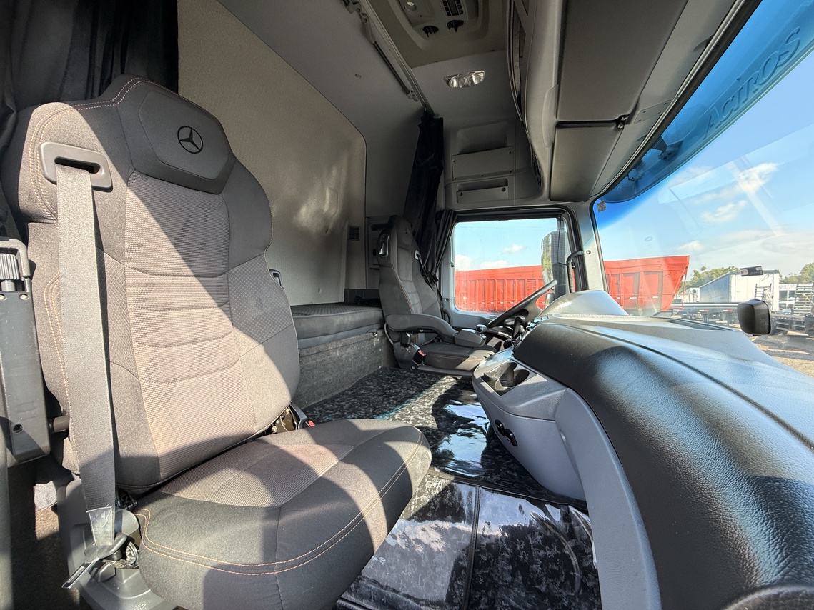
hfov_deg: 102.1
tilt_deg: -1.9
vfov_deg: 85.7
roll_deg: +0.9
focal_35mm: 14
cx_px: 407
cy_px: 305
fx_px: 329
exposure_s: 1/130
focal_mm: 2.22
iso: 64
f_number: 2.2
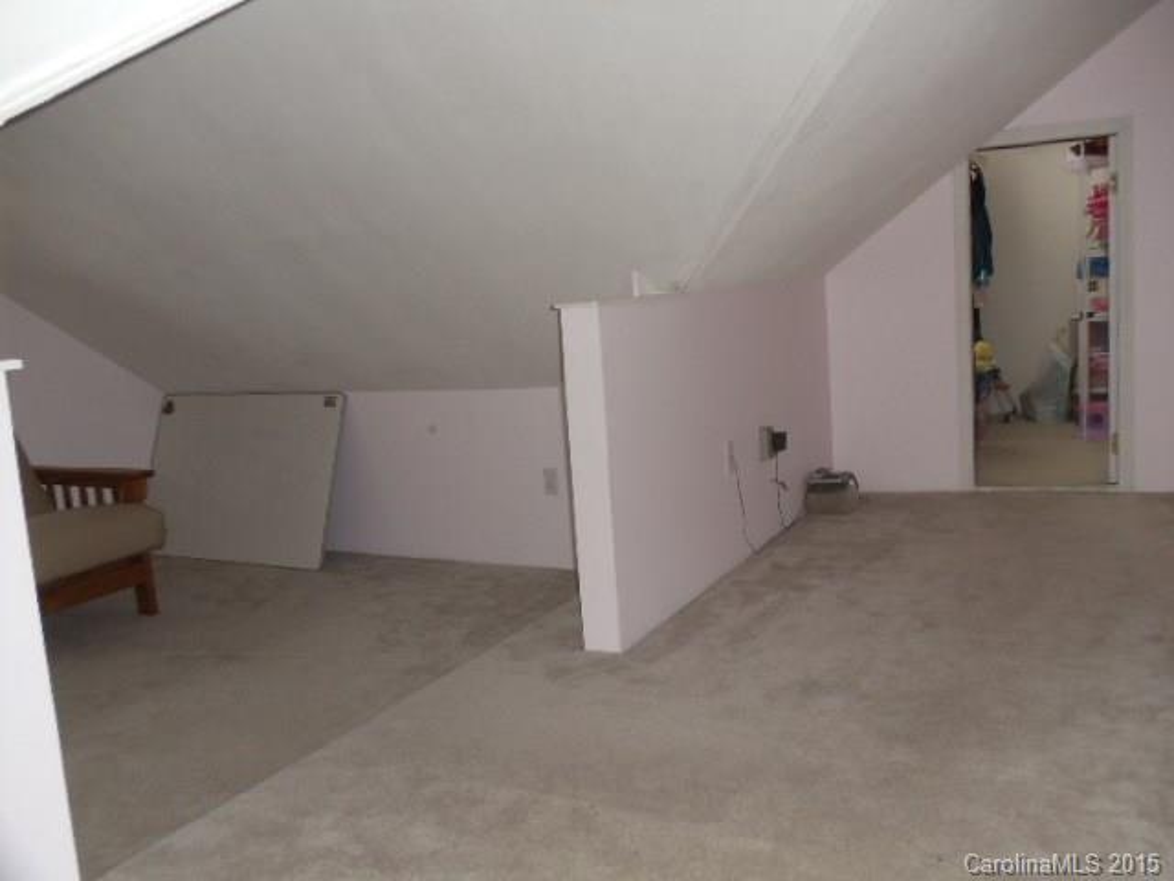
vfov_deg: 32.9
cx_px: 587
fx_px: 1492
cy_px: 440
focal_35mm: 44
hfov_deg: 42.9
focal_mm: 6
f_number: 3.5
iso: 200
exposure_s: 1/30
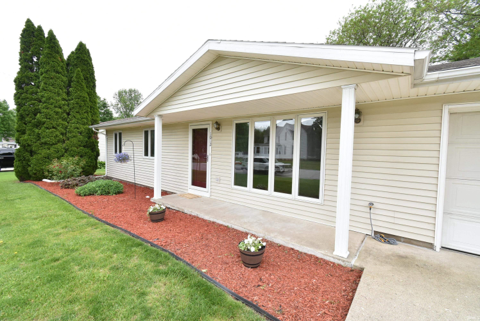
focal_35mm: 15
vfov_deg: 77.4
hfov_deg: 100.3
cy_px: 160
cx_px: 240
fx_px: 200
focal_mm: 10
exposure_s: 1/80
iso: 400
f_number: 11
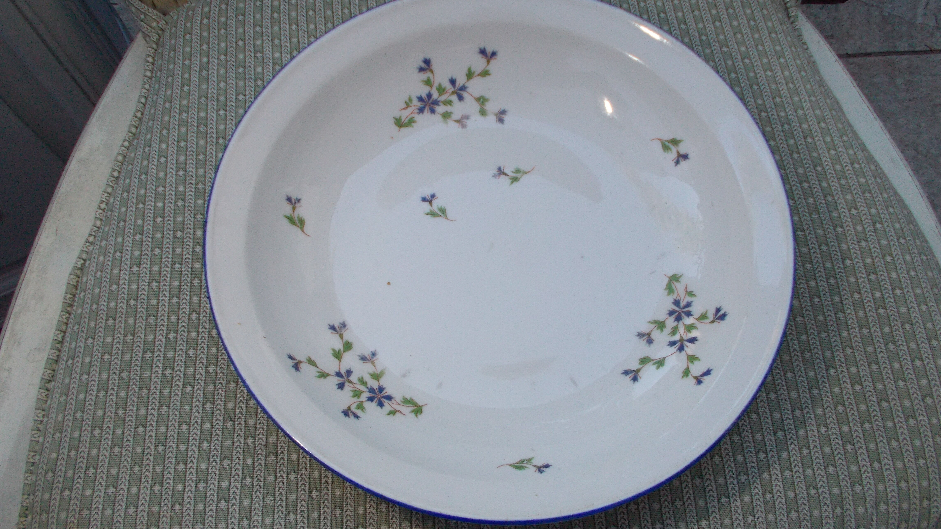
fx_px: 823
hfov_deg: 59.5
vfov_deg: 35.6
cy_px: 286
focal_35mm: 33
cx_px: 471
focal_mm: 5.3
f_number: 3.4
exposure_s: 1/250
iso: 250
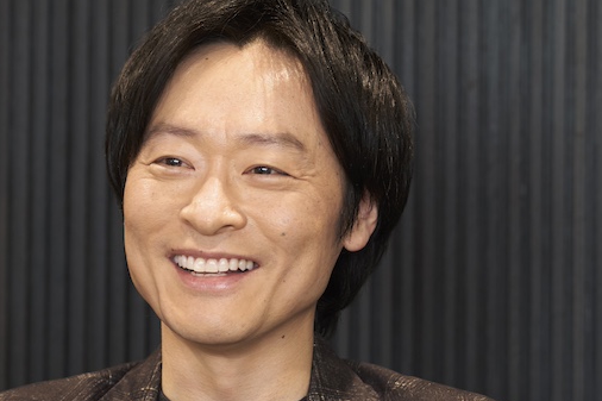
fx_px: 2975
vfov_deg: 7.7
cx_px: 134
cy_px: 273
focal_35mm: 178
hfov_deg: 11.5
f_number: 4
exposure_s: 1/60
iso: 800
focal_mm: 75
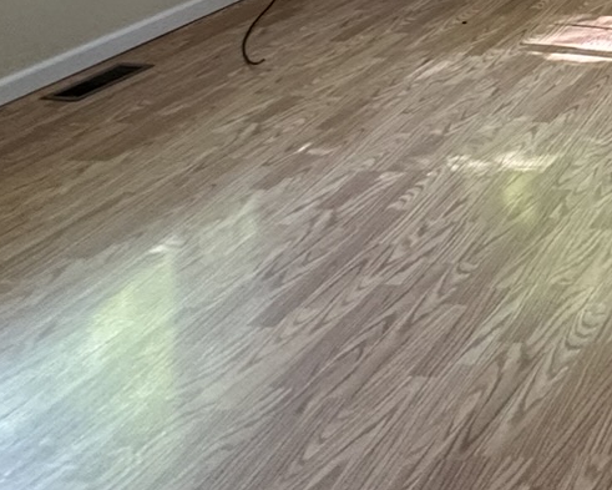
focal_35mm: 57
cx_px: 1011
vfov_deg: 20.8
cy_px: -324
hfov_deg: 23.3
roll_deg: -0.8
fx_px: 1033
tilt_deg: -2.7
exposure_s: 1/120
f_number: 2.2
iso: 250
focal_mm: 2.22
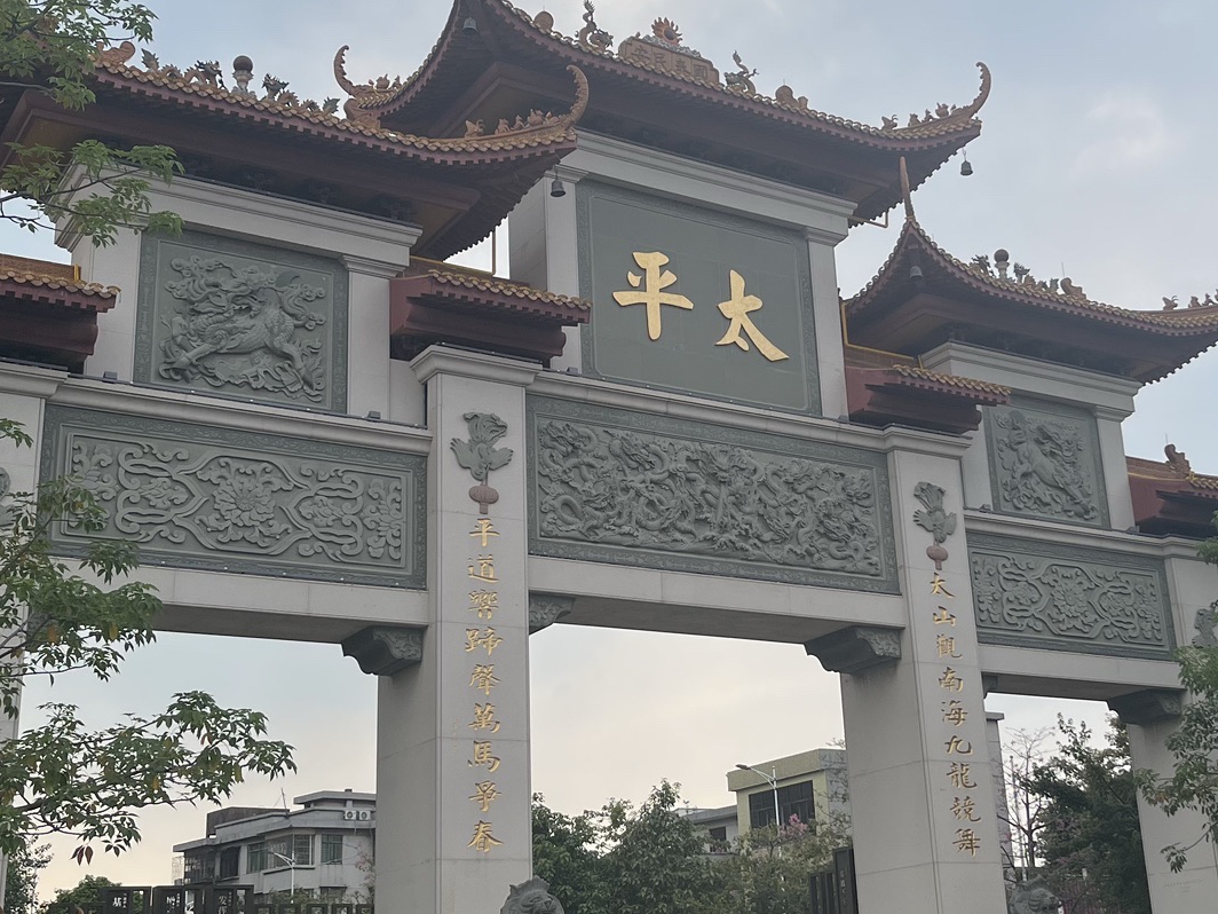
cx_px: 703
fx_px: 1654
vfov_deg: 30.8
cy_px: 400
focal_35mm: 47
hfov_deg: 40.3
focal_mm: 5.1
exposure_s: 1/2049
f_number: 1.6
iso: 32
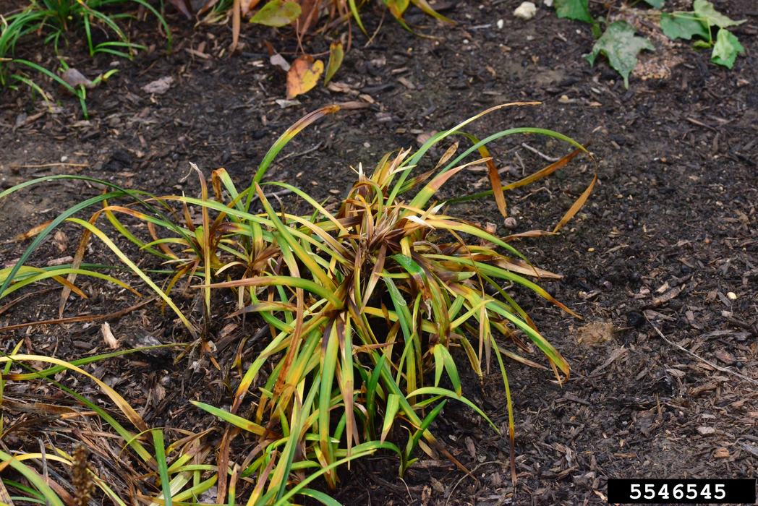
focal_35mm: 105
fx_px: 2212
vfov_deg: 13.1
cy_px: 253
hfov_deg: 19.4
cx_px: 379
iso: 6400
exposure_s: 1/400
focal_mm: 105
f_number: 11
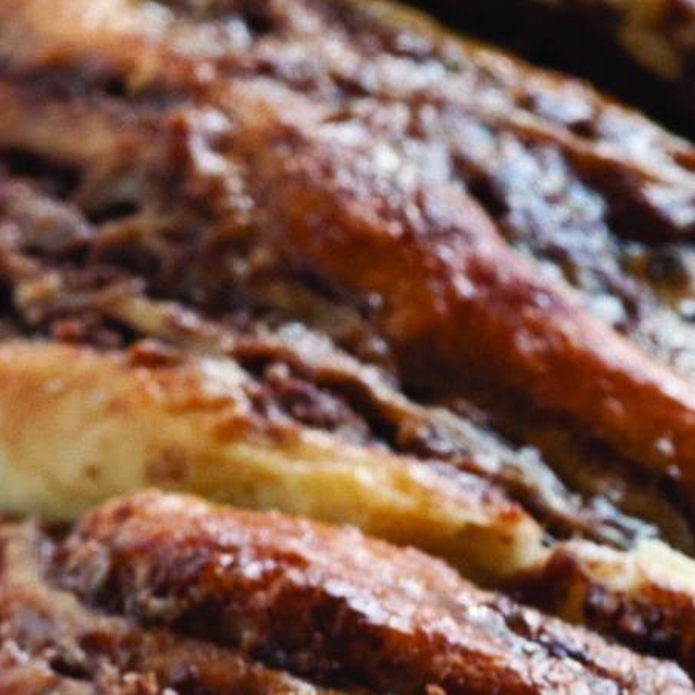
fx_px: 14025
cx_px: 494
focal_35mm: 617
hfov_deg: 2.8
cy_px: 329
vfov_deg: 2.8
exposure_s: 1/40
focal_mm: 85
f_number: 8
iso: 400
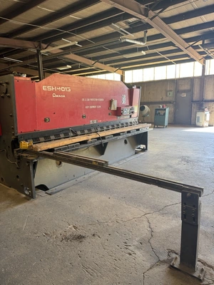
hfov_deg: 56.8
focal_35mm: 24
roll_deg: +1.6
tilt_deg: -11.3
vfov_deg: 71.6
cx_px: 107
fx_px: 198
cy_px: 142
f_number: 1.78
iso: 160
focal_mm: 6.76
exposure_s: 1/121
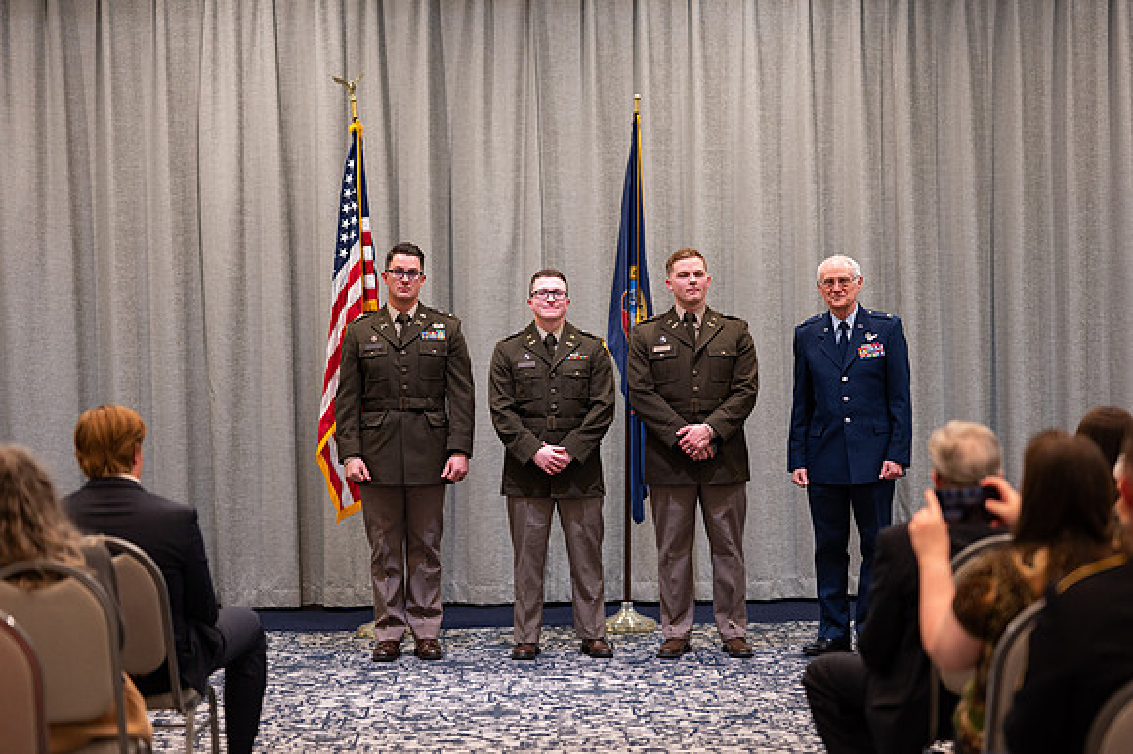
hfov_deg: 23.9
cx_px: 566
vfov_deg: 16.1
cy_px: 377
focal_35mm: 85
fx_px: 2674
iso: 1000
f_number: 1.8
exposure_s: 1/200
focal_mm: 85
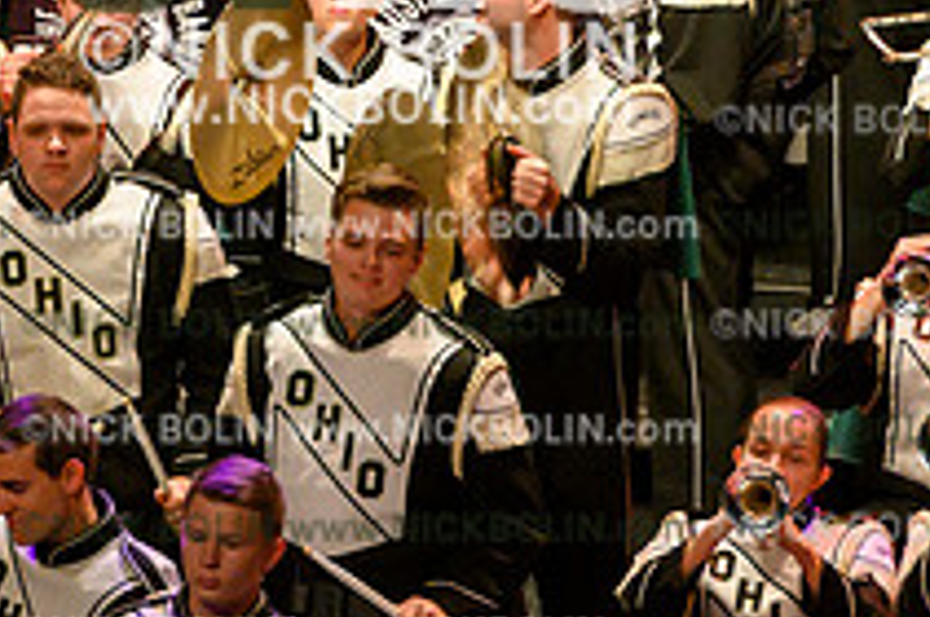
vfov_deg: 2.5
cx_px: 357
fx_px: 14212
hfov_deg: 3.7
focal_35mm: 551
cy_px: -82
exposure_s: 1/500
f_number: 4
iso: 5000
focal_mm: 200
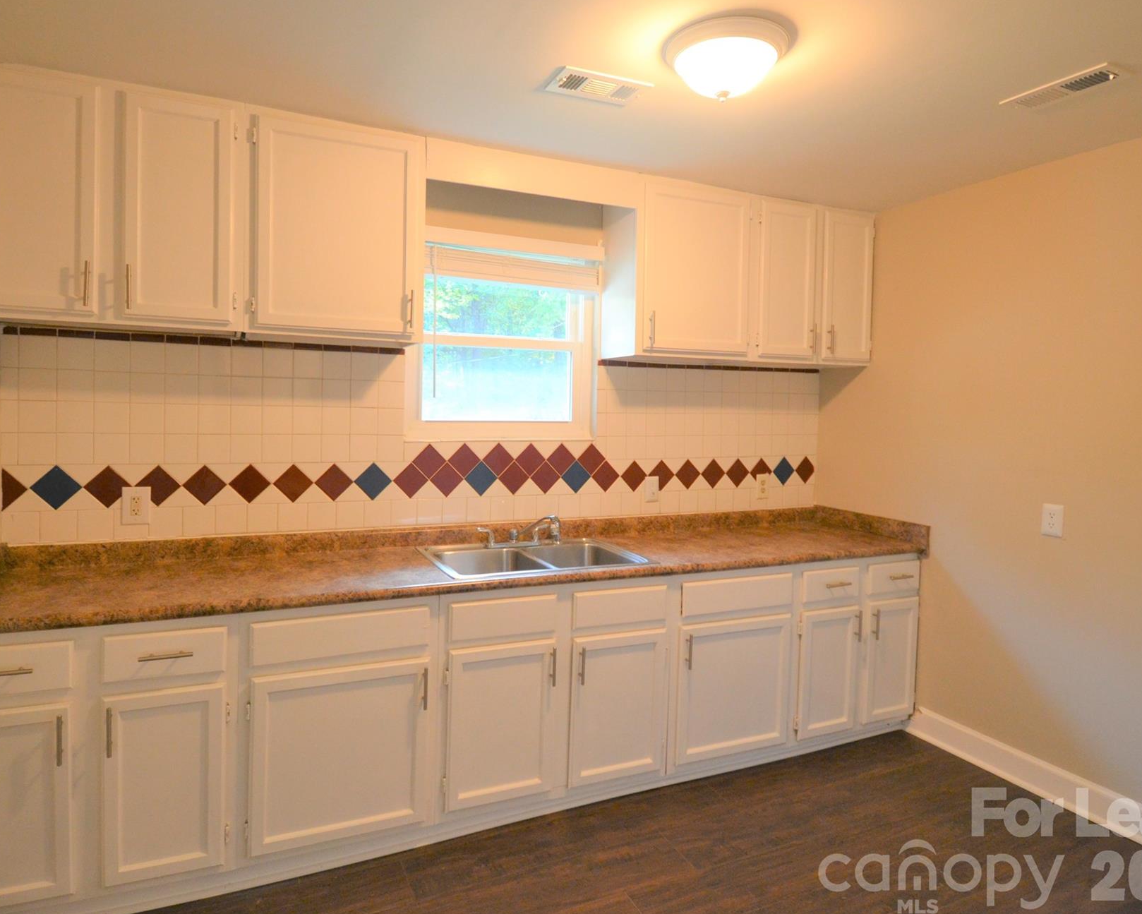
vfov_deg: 69.2
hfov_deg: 81.3
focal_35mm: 20
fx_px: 662
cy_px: 444
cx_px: 520
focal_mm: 11
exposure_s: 1/60
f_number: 3.5
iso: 1000
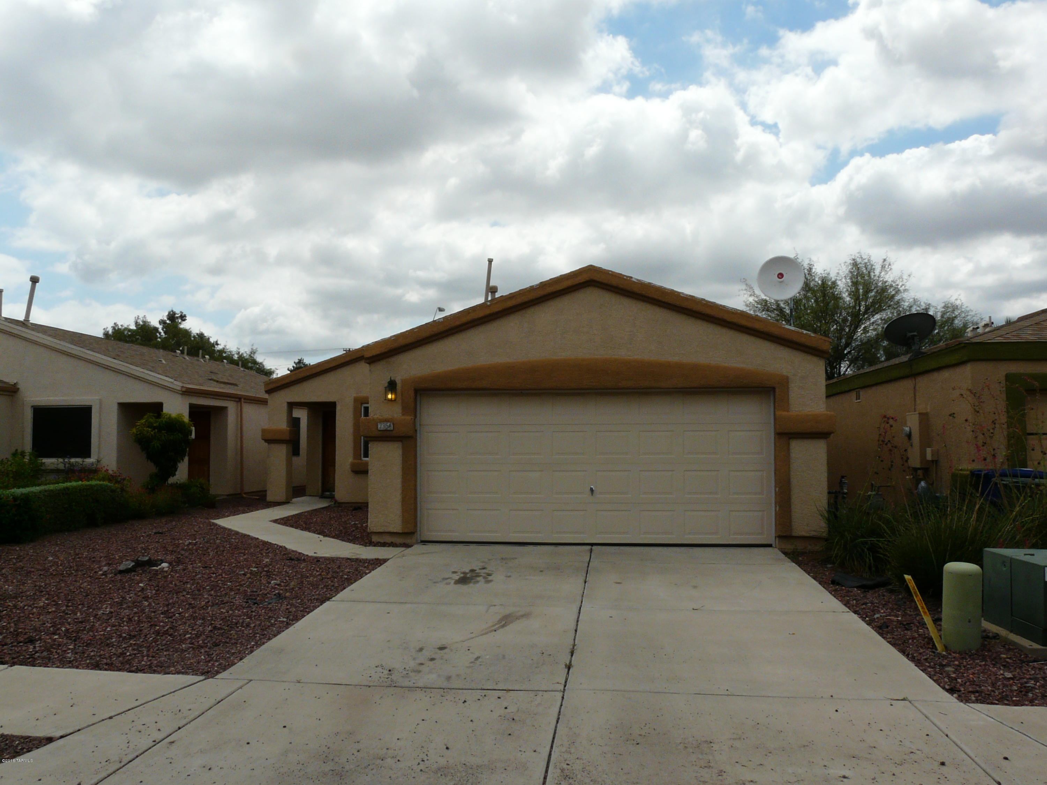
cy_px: 392
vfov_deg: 49.7
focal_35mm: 28
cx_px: 524
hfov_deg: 63.4
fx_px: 847
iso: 100
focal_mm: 4.6
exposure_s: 1/400
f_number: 8
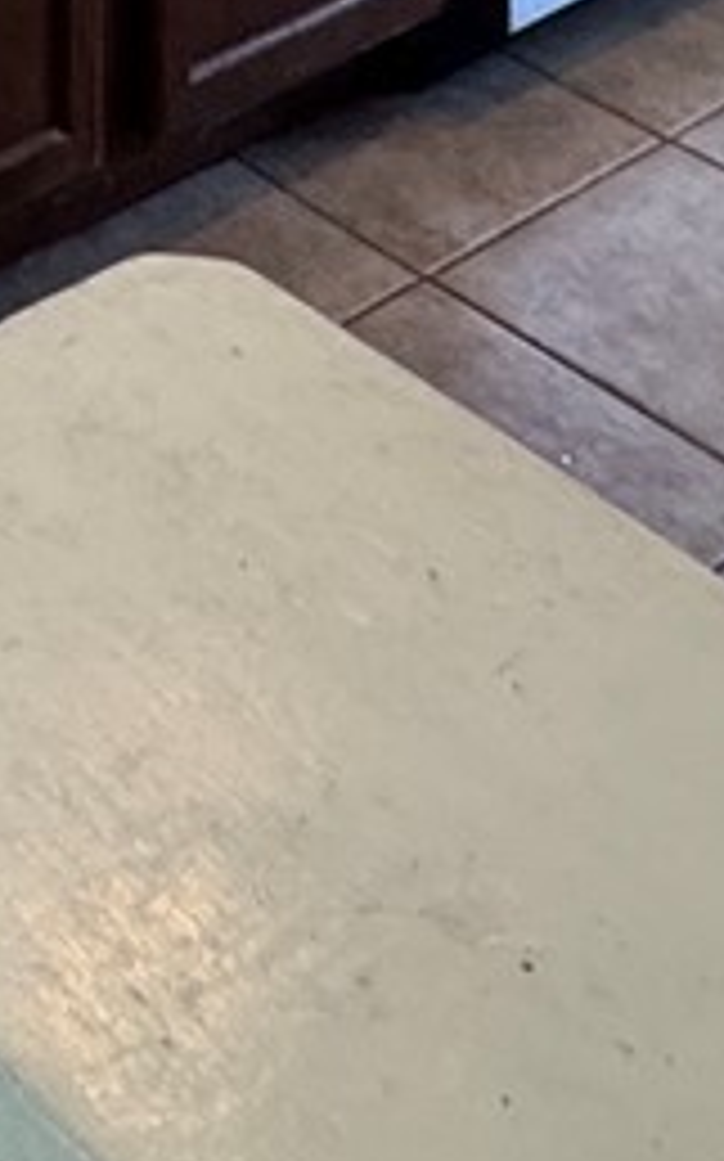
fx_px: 2908
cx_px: -373
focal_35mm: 92
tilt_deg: -1.6
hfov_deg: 13.4
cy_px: -1436
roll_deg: +0.2
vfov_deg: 15.5
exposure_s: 1/120
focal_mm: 2.22
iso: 250
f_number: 2.2
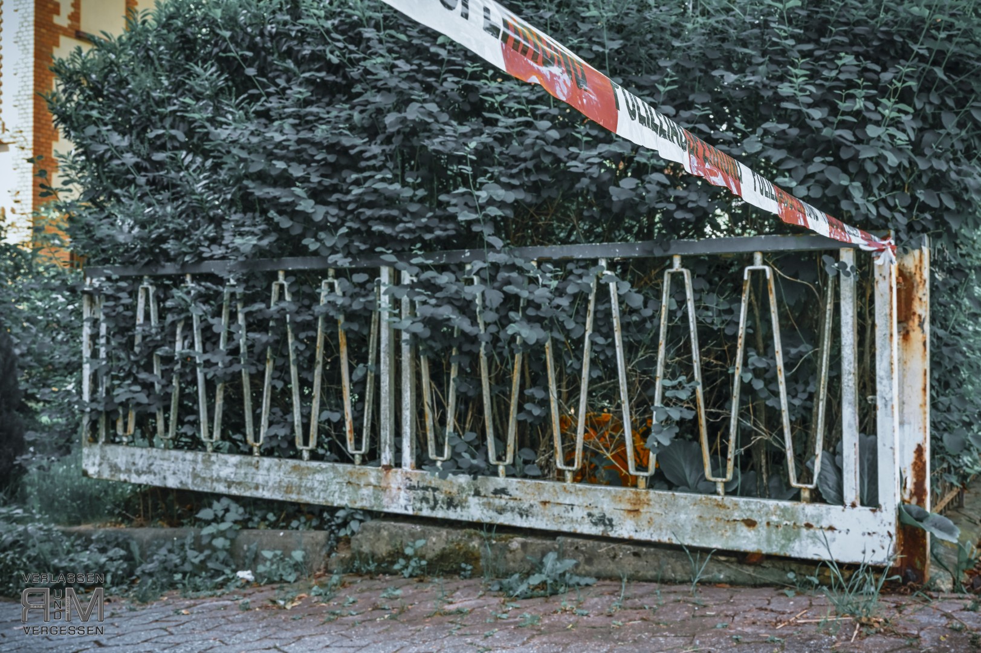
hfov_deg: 49.6
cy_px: 326
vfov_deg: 34.2
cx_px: 490
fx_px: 1062
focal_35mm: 39
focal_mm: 39
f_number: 16
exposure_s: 1/40
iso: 800
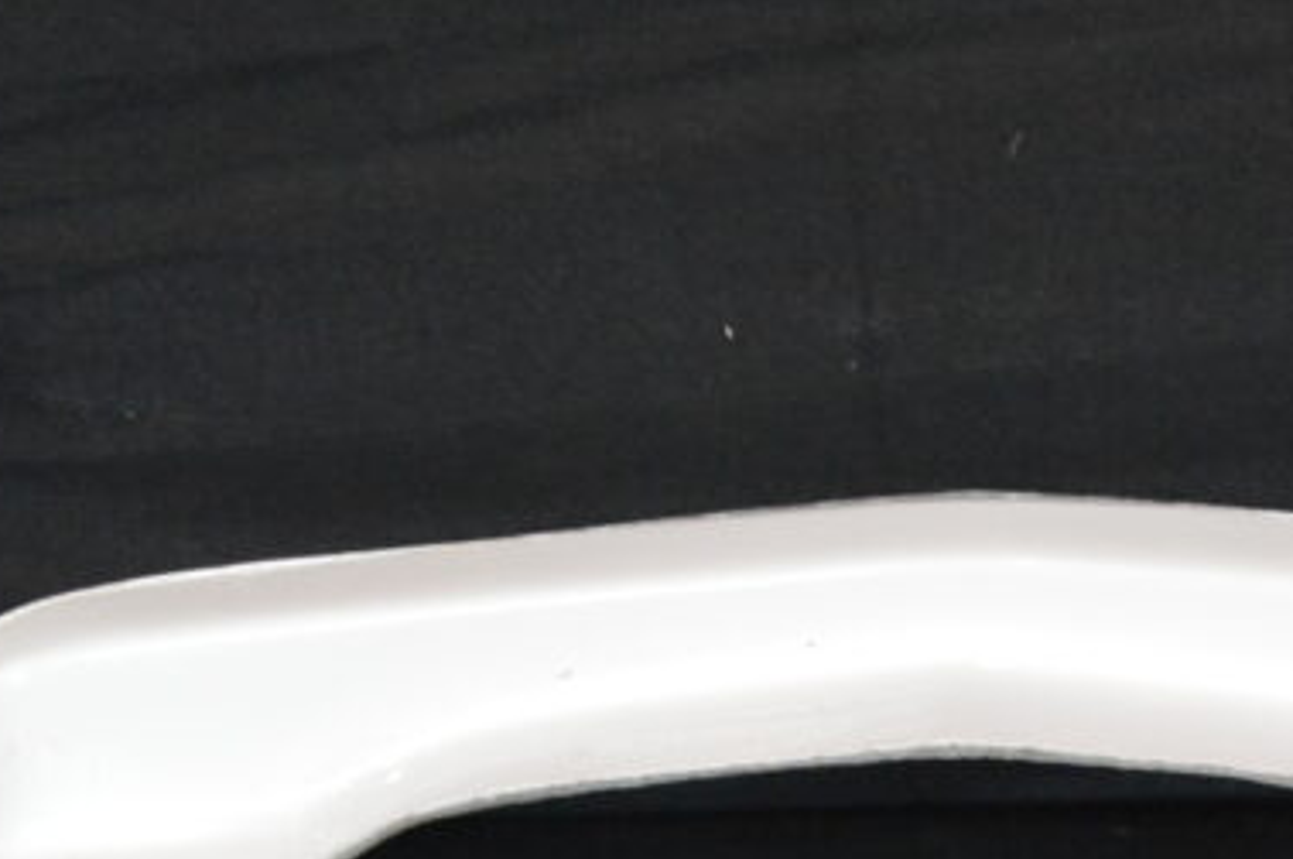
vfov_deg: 7.3
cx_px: 1043
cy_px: 744
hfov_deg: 11.0
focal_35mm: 187
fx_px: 6708
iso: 3200
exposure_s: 1/40
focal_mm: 46
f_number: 5.3
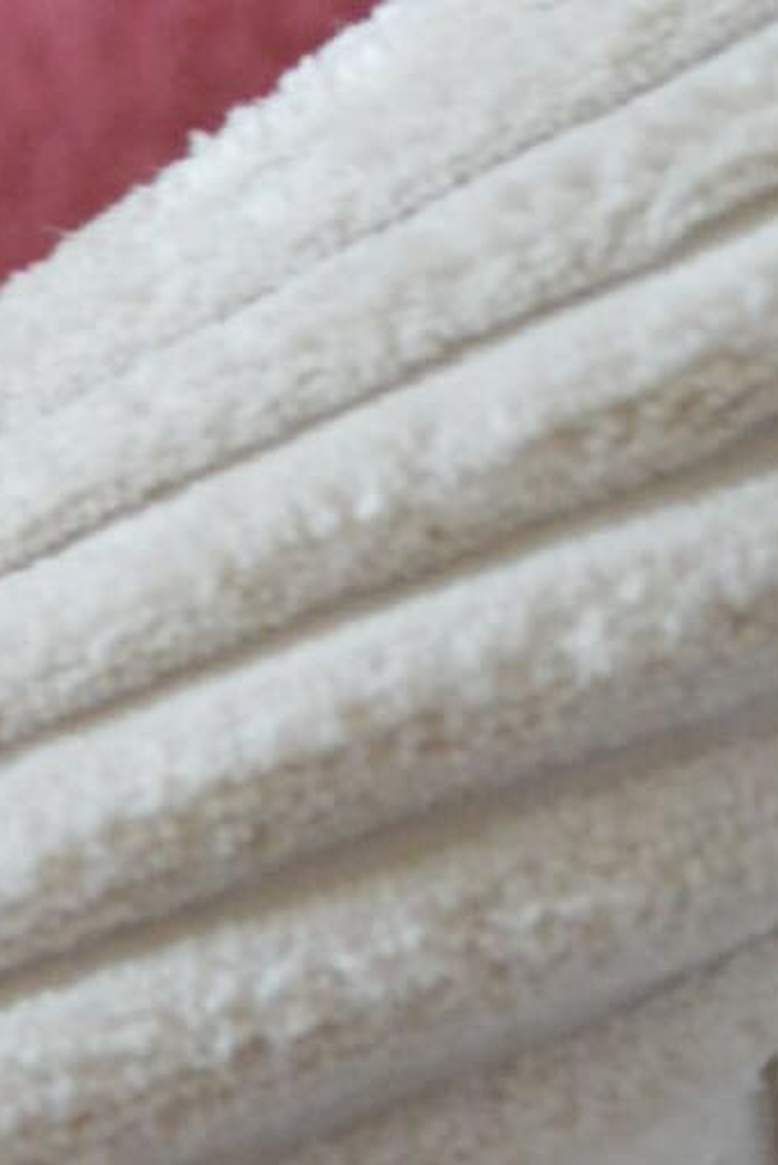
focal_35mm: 300
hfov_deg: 4.6
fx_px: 9711
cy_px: 201
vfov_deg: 6.9
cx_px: -124
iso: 1800
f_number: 4.2
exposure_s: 1/30
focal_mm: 34
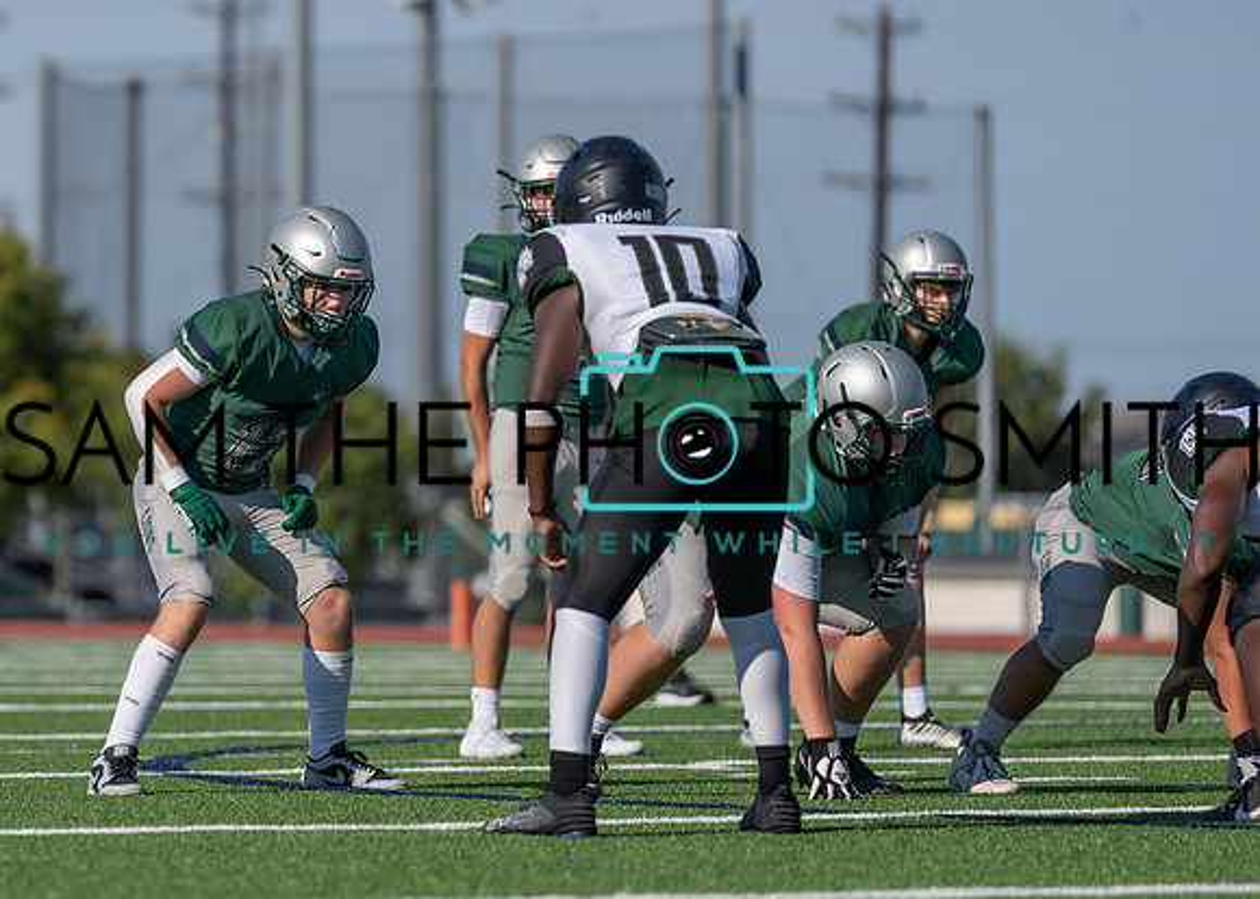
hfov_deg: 5.8
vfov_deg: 4.2
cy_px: 435
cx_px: 150
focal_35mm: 345
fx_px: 12326
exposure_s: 1/2500
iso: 100
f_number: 2.8
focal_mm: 200
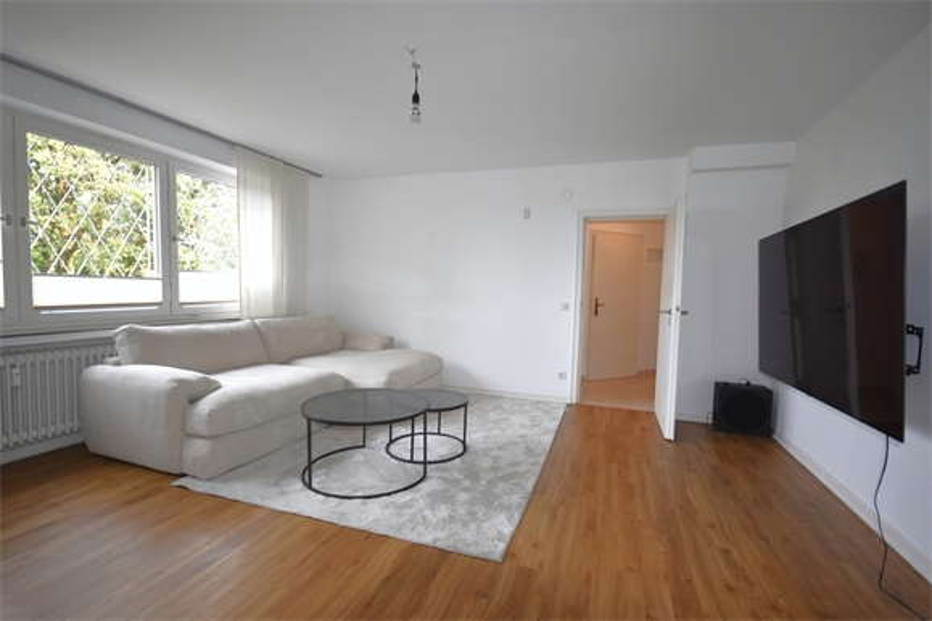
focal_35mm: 15
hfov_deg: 100.4
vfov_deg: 77.3
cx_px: 466
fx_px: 388
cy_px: 310
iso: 400
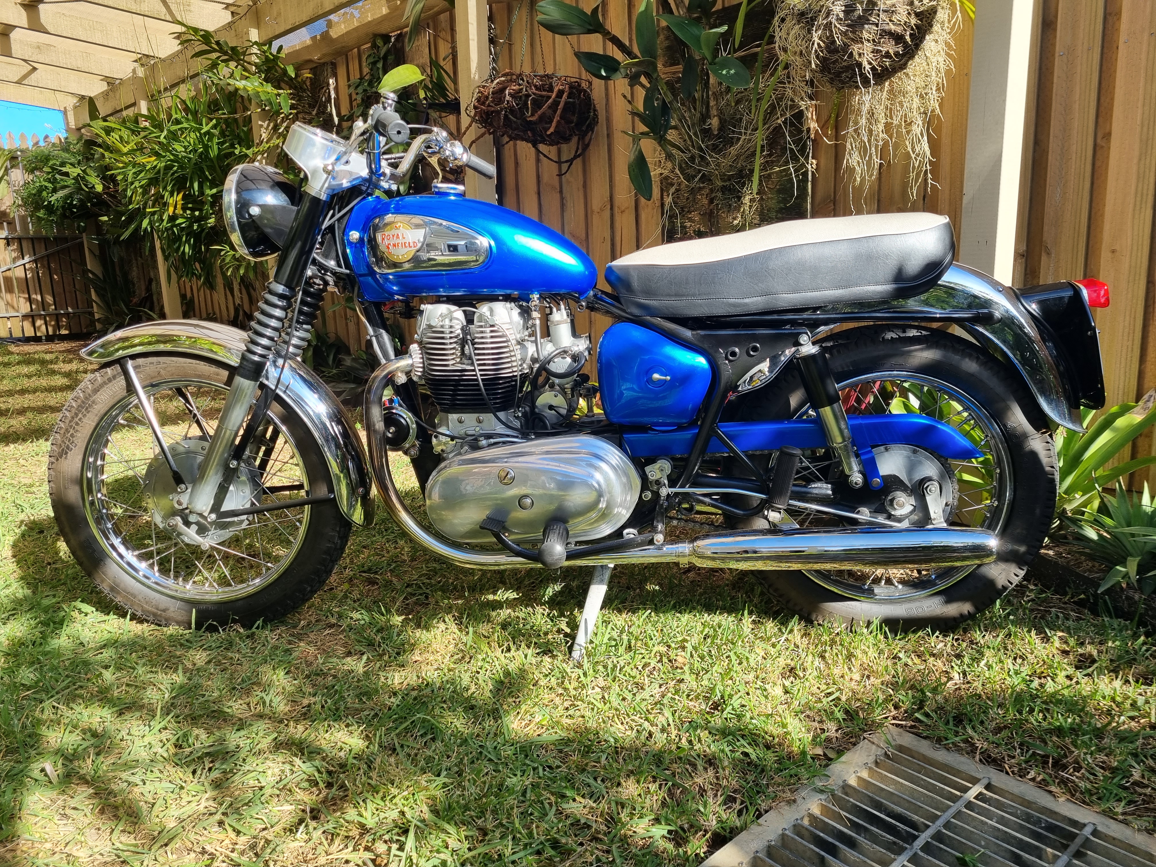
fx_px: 868
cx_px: 578
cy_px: 434
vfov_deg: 53.1
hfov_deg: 67.3
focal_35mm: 26
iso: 50
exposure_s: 1/792
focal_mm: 5.4
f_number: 1.8
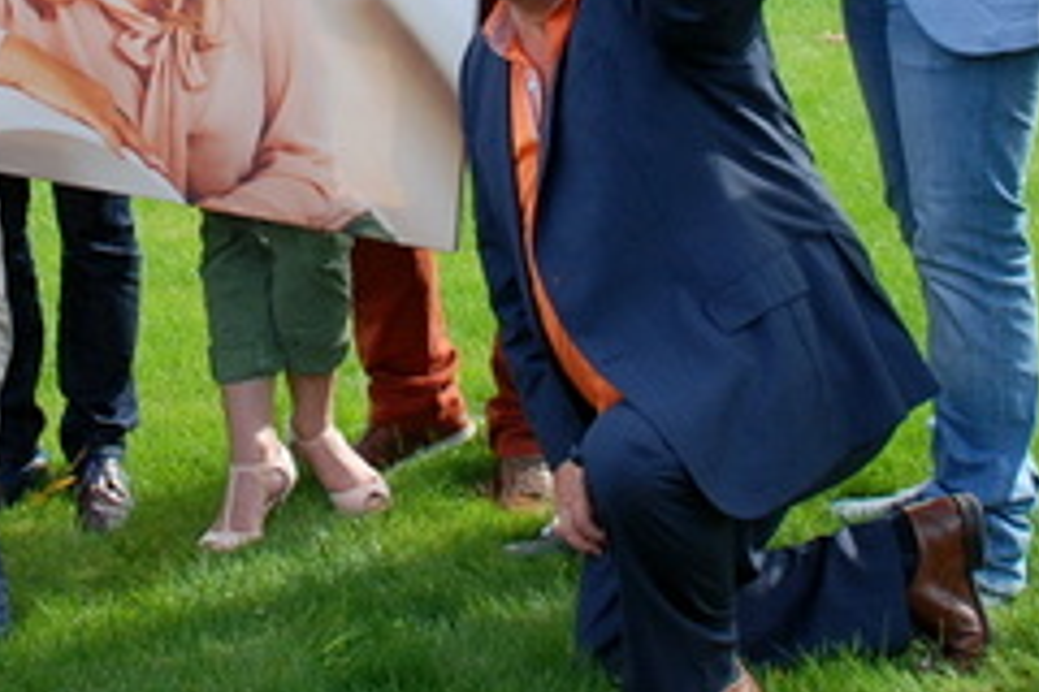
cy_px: -134
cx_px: 312
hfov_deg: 20.5
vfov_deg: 13.5
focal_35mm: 99
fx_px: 2857
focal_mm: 22
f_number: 7.1
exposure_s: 1/200
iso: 320
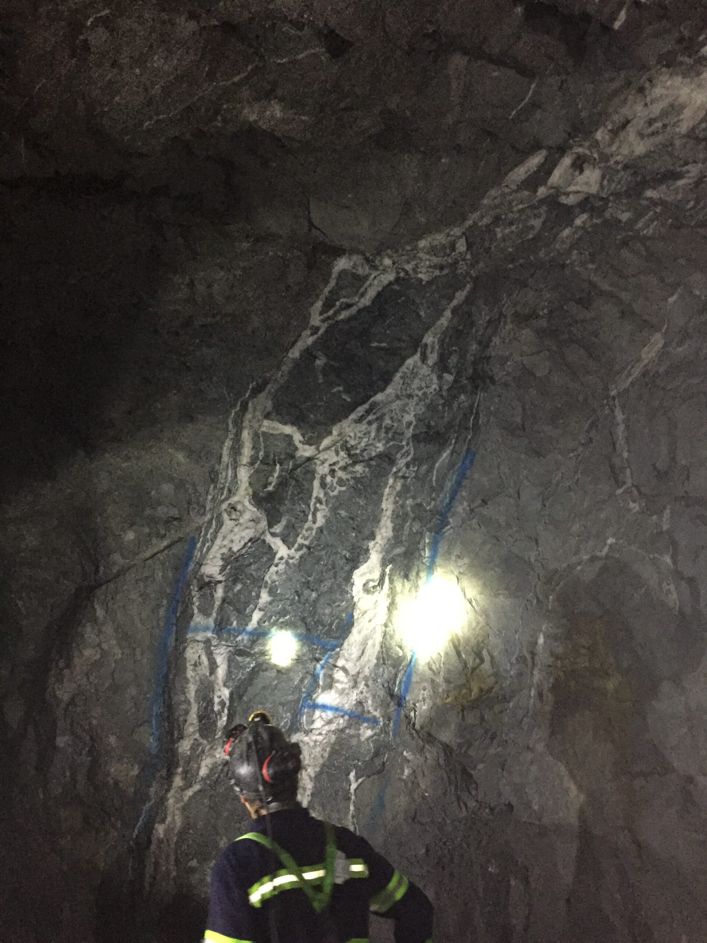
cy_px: 472
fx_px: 790
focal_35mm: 29
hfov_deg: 48.2
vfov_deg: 61.7
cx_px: 354
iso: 400
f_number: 2.2
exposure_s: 1/15
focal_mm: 4.15
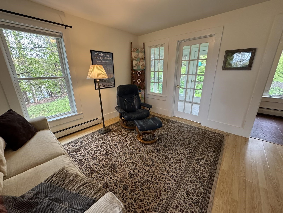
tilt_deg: -17.8
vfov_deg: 85.7
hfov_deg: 102.1
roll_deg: +0.0
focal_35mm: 14
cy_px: 106
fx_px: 114
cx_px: 142
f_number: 2.2
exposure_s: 1/120
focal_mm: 2.22
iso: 320
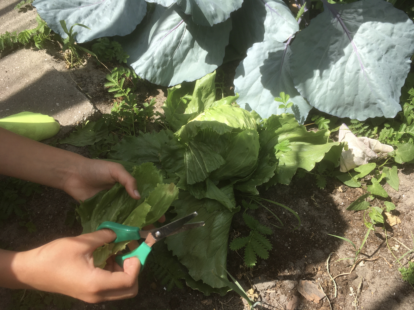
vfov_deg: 48.2
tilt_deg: -56.7
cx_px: 207
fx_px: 347
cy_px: 155
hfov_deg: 61.7
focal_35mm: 29
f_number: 2.2
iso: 25
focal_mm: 4.15
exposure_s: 1/827
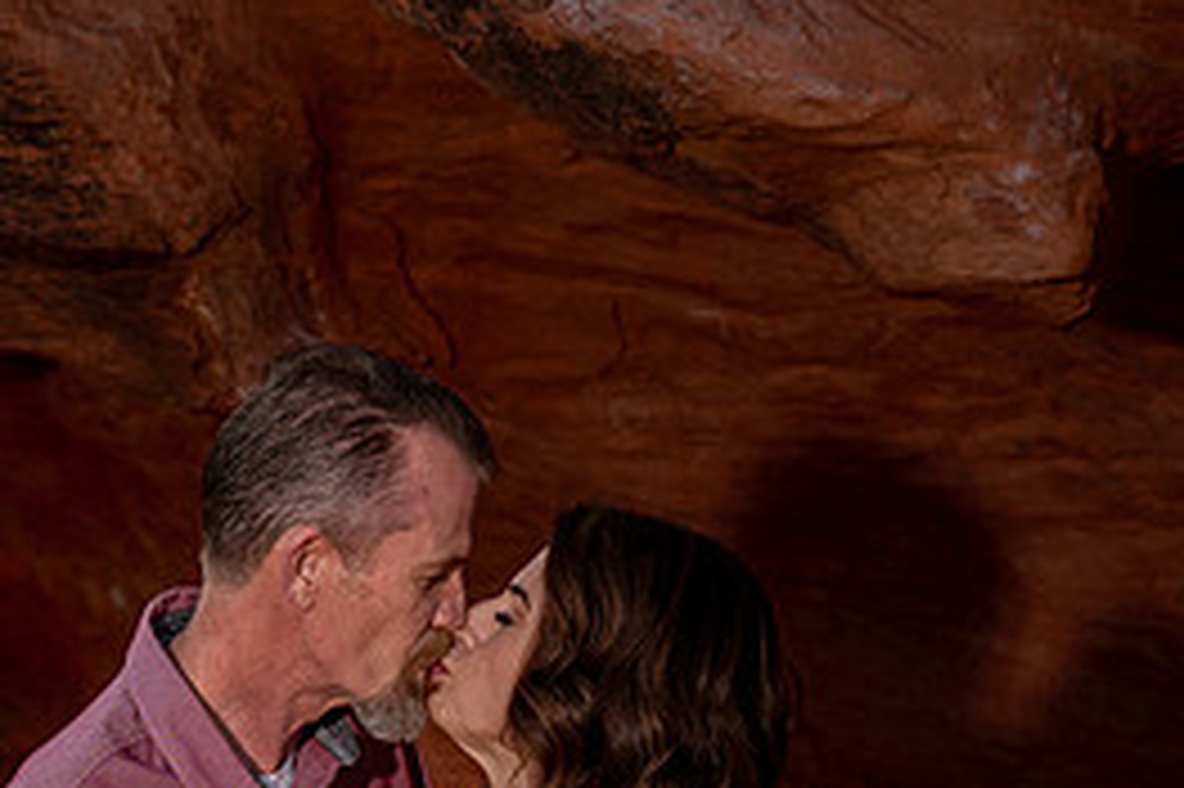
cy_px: 824
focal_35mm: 172
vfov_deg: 7.9
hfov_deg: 11.8
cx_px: 9
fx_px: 5653
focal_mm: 78
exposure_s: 1/320
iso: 500
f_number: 5
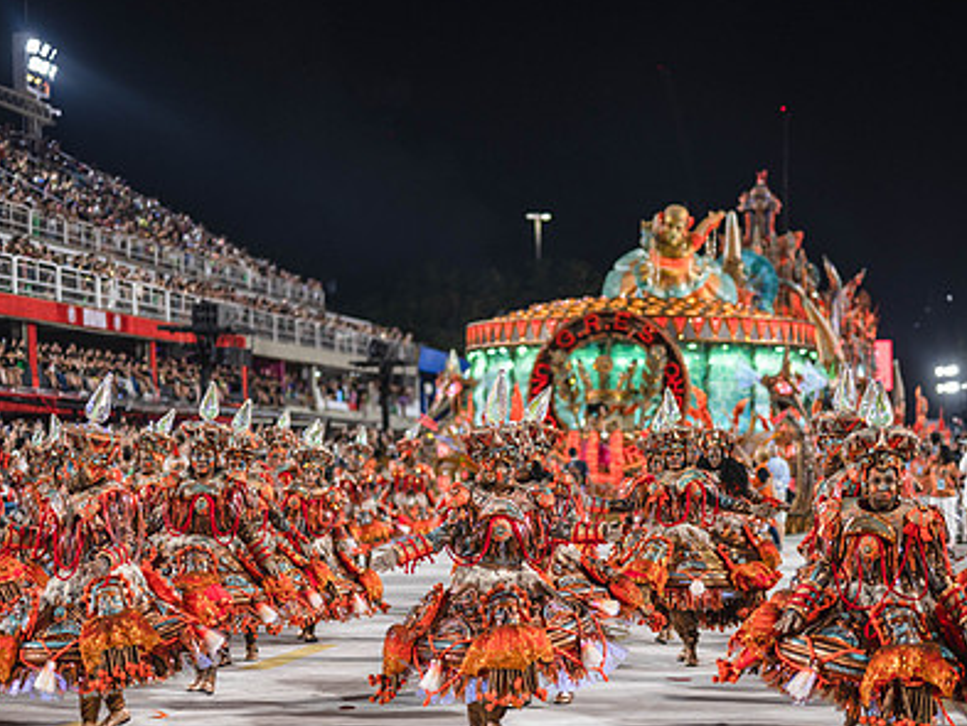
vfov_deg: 20.7
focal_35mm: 71
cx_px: 524
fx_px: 1984
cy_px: 459
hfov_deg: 27.4
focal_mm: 50
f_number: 1.3
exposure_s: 1/400
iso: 220
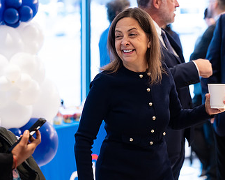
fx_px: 1038
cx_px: 86
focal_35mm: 156
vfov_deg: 9.9
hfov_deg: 12.4
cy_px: 82
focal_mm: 92
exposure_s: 1/200
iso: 800
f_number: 3.2
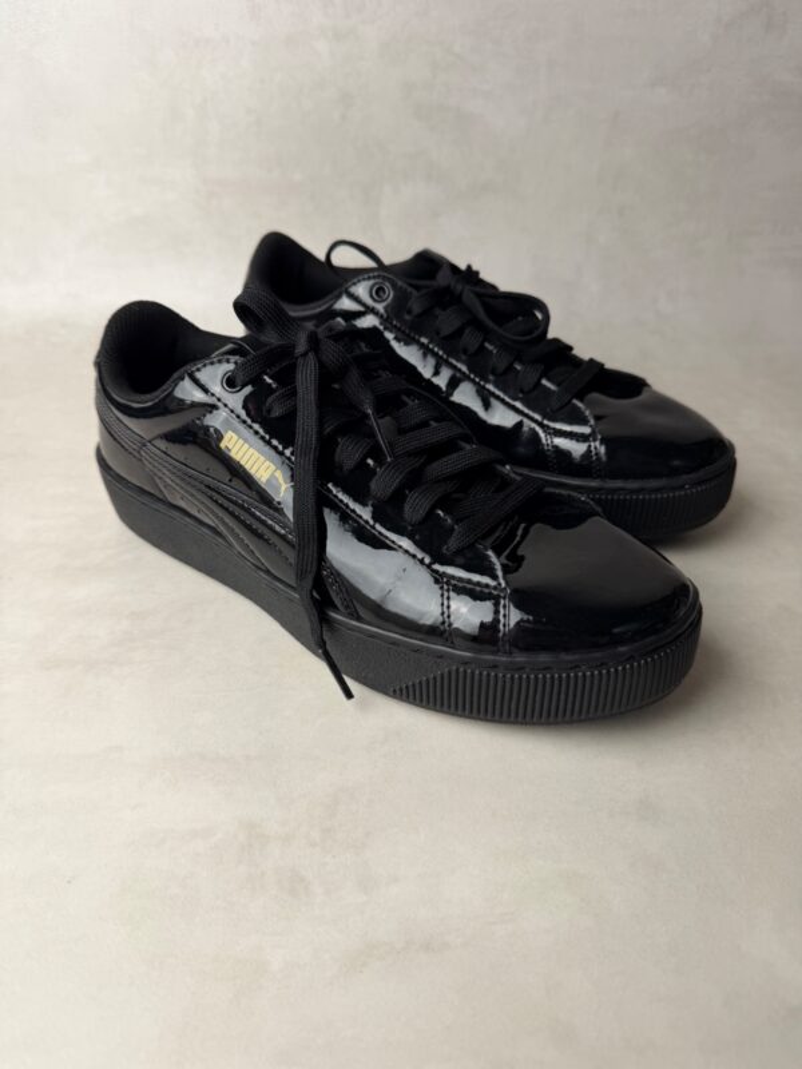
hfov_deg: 56.8
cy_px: 534
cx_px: 401
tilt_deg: -35.1
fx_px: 741
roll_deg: -1.7
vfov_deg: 71.6
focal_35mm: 24
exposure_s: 1/189
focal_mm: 6.76
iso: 64
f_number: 1.78
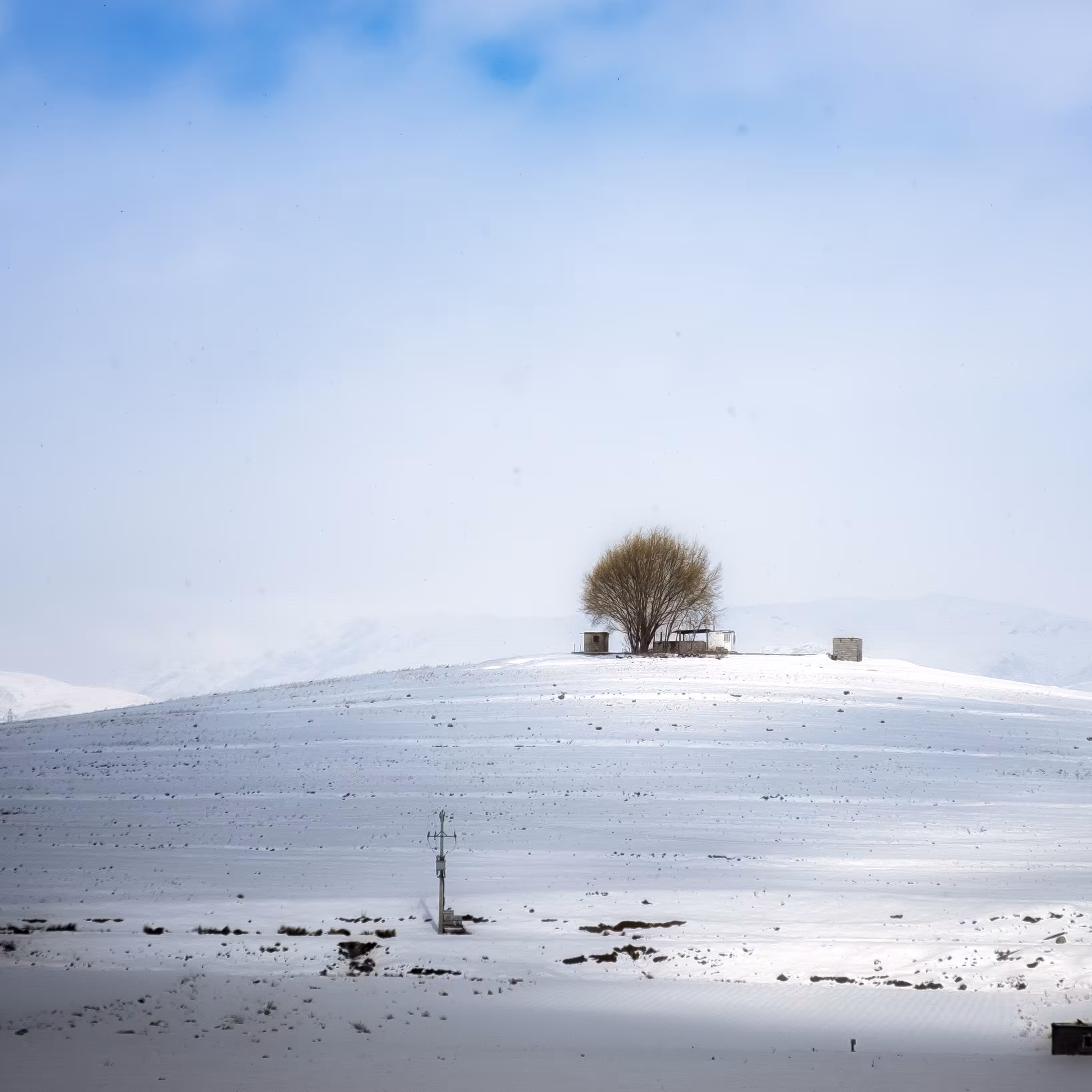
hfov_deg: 13.5
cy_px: 525
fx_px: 4604
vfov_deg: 13.5
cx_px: 466
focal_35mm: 129
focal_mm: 55
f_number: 6.4
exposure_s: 1/2000
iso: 250
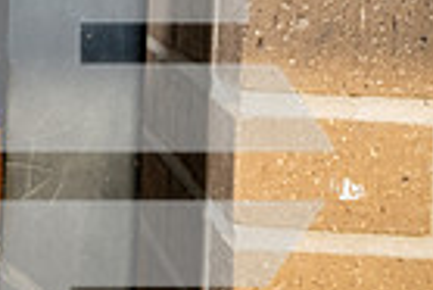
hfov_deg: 11.6
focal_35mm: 158
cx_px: -458
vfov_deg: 8.7
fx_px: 1902
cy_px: -11
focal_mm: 38
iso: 200
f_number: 5.6
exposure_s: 1/250
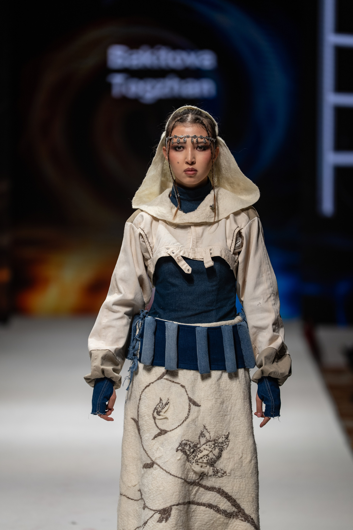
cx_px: 176
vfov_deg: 10.3
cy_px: 265
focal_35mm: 200
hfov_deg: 6.9
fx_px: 2941
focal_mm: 200
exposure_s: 1/400
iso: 200
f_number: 2.8
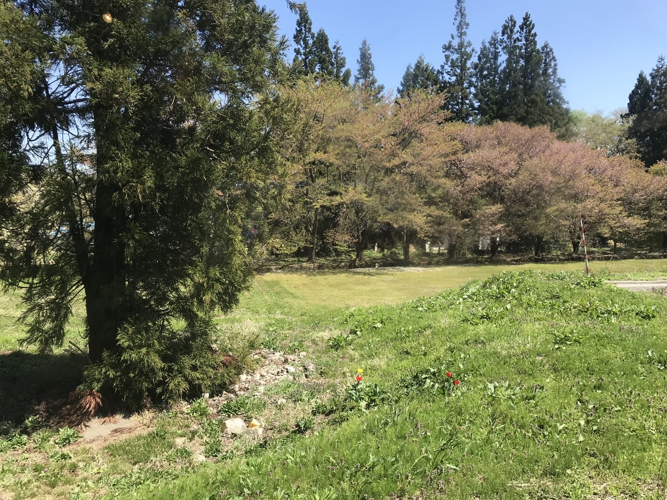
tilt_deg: -3.9
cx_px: 334
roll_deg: +0.2
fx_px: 540
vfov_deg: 49.7
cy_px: 250
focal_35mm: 28
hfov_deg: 63.4
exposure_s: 1/894
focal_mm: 3.99
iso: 20
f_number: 1.8
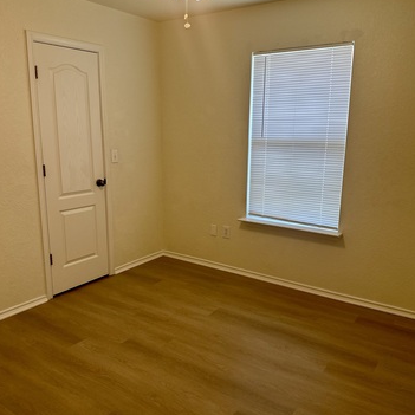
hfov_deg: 55.6
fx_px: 393
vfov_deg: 55.6
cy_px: 210
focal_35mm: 29
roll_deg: -0.8
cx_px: 208
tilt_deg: -11.7
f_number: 1.78
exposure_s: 1/120
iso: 100
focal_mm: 6.86
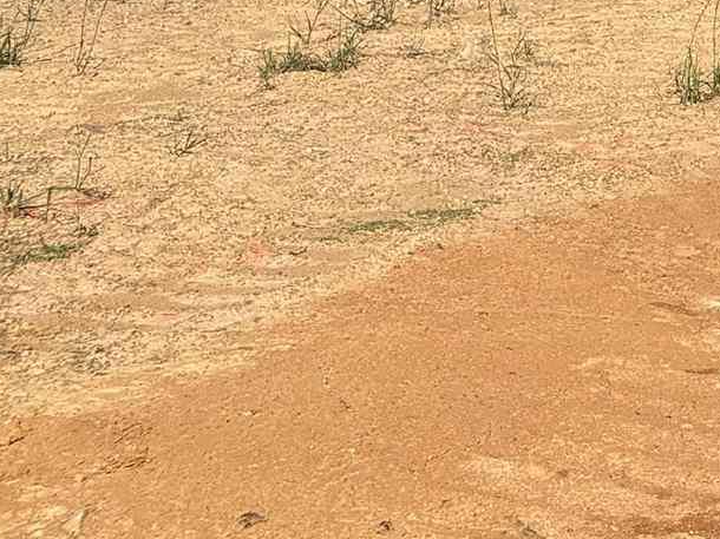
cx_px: 1388
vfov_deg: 10.3
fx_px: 2724
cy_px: -612
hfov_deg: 13.2
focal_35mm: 131
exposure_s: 1/4608
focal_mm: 5.96
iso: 50
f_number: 1.6
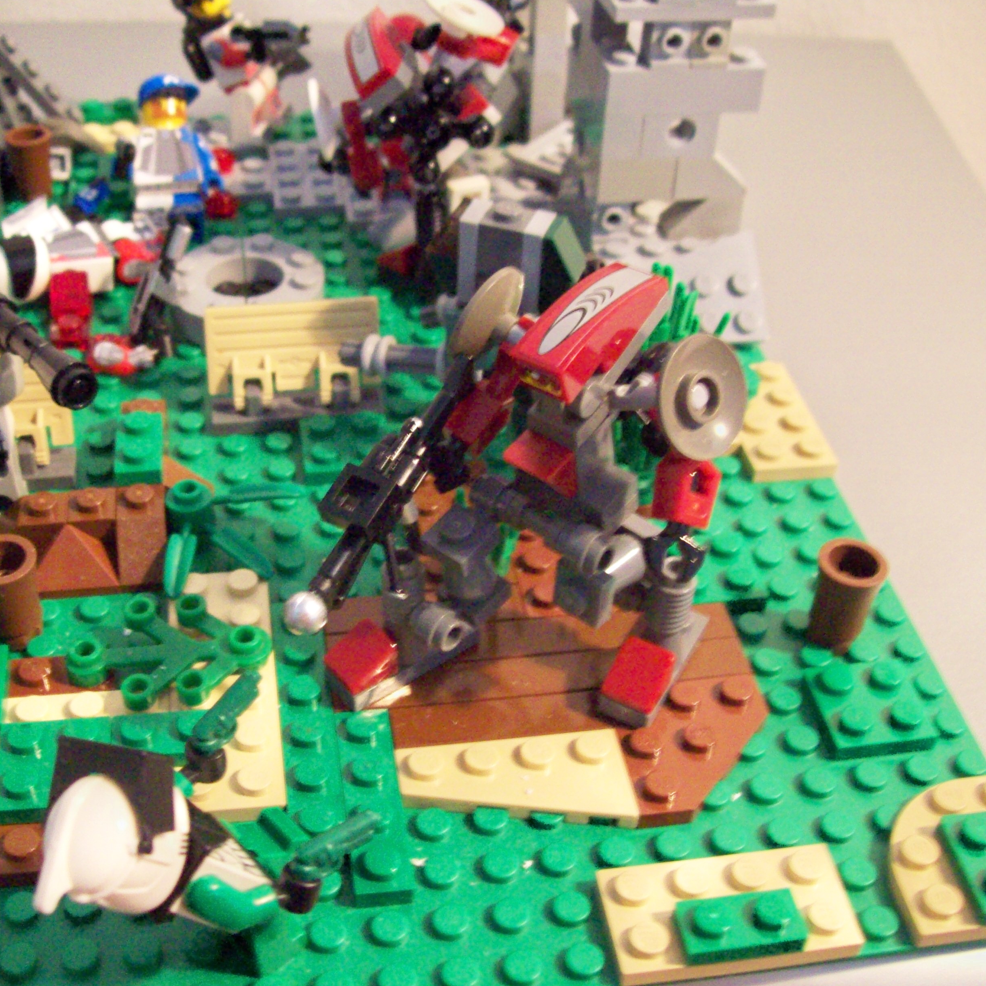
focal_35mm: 43
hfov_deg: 38.9
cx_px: 378
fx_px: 1386
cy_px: 496
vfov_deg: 39.2
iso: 200
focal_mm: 6
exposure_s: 1/8
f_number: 2.7
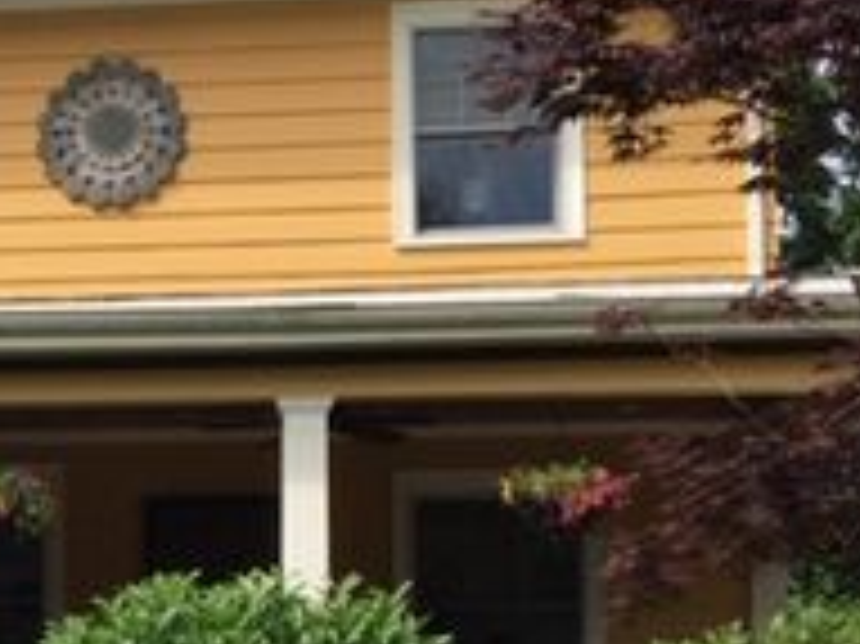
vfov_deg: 15.9
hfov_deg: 20.2
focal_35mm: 91
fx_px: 2259
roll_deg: -0.3
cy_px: 658
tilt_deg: +3.0
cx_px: -167
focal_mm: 4.15
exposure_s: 1/818
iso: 25
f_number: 2.2
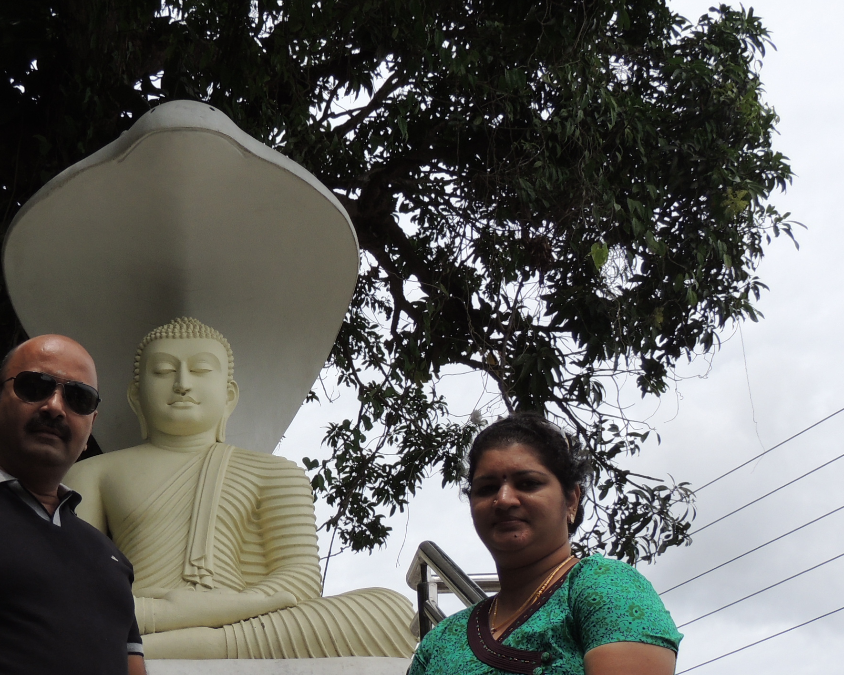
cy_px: 434
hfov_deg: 26.2
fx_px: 1798
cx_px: 264
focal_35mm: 72
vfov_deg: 21.2
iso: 100
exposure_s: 1/1250
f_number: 3.3
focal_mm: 7.1
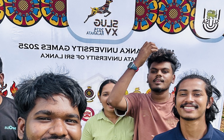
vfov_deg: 32.3
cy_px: 119
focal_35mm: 38
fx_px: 232
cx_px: 114
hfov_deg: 51.5
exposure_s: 1/214
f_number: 1.9
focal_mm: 2.69
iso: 25
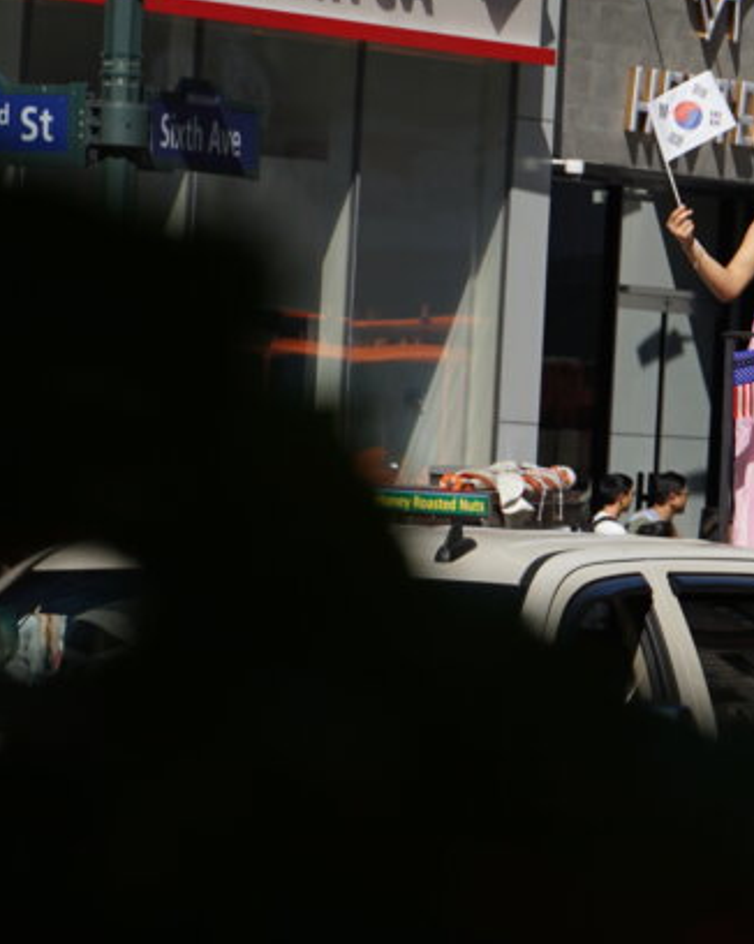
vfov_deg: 4.7
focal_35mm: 414
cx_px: 1381
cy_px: 187
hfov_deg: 3.7
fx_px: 11557
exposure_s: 1/320
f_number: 9
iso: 100
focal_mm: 150
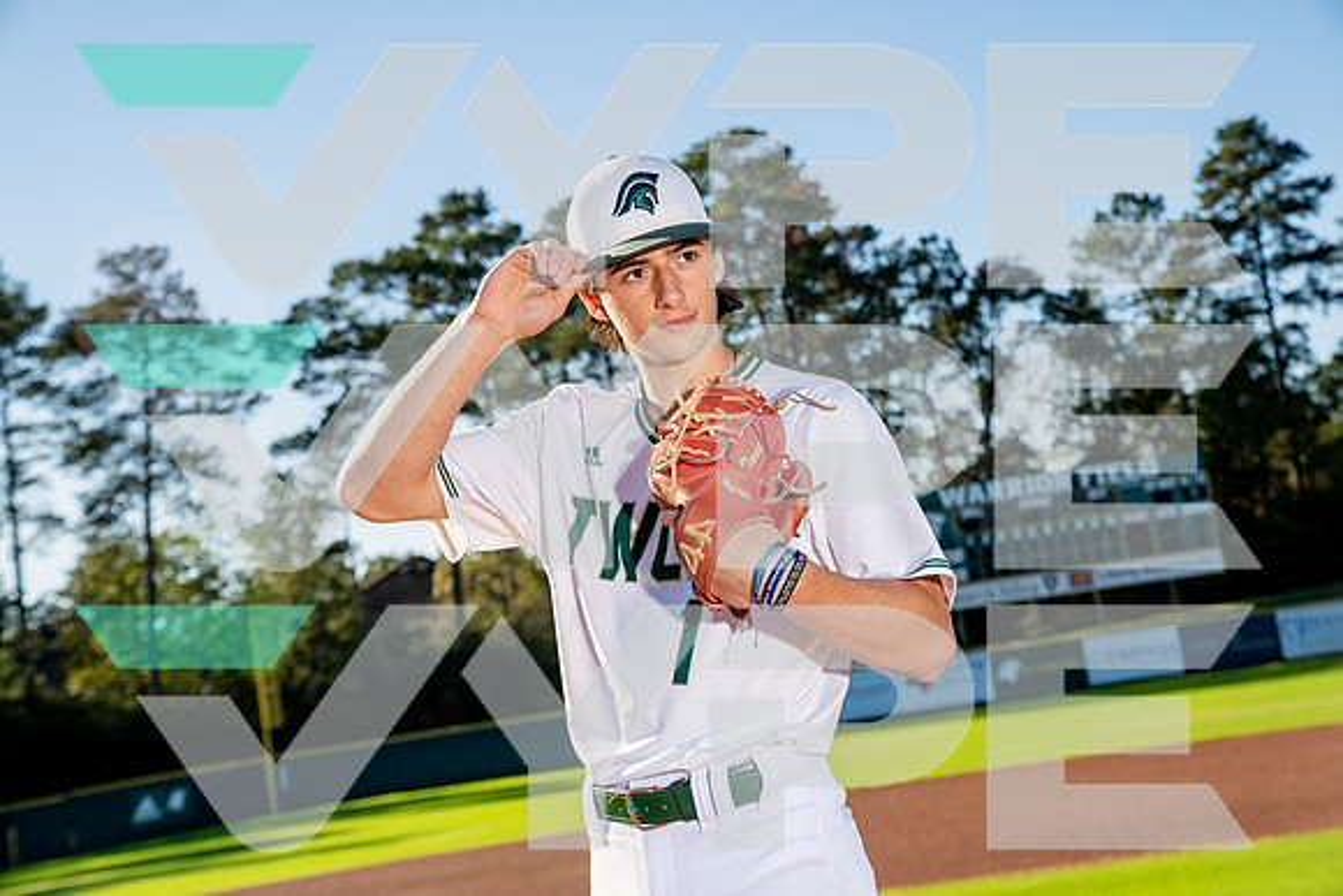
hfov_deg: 28.8
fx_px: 2612
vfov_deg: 19.5
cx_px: 672
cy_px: 448
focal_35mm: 70
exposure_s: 1/250
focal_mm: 70
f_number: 6.3
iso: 100
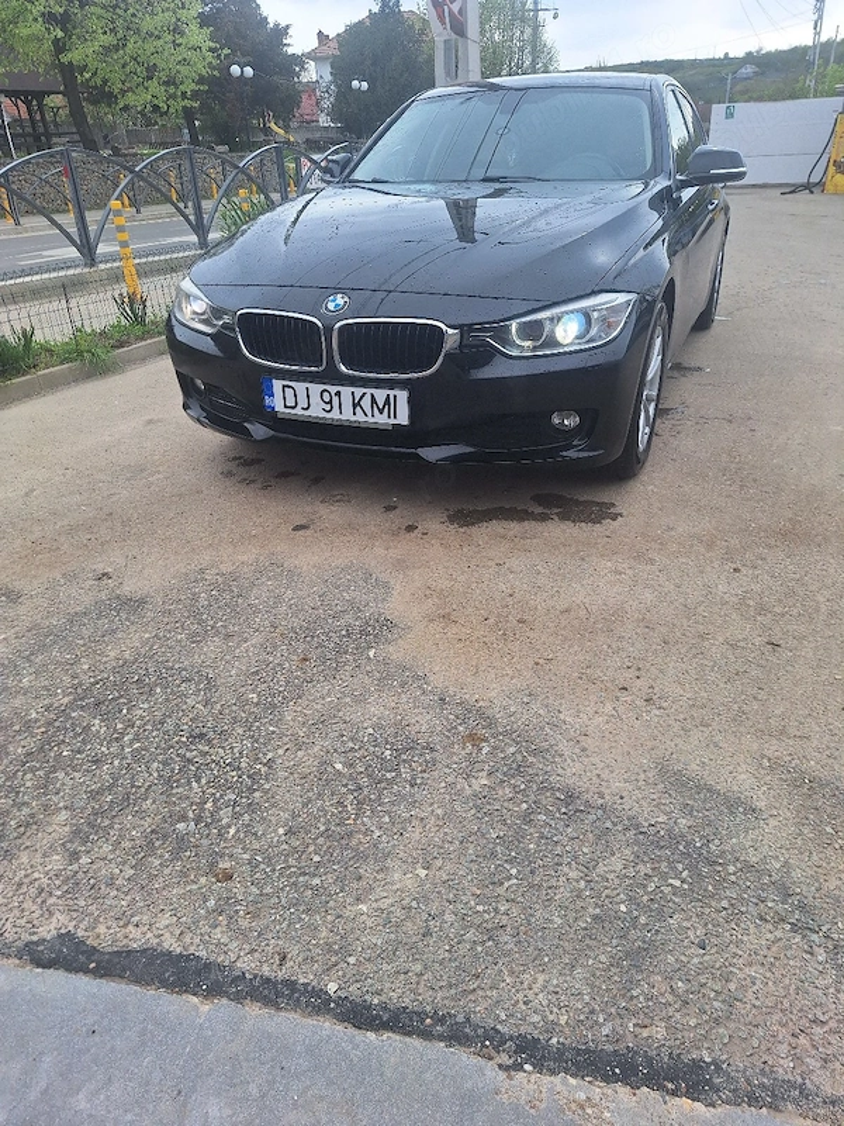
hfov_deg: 58.9
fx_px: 748
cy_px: 563
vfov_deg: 73.9
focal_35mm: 23
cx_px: 422
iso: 40
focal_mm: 5.54
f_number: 1.8
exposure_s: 1/1667
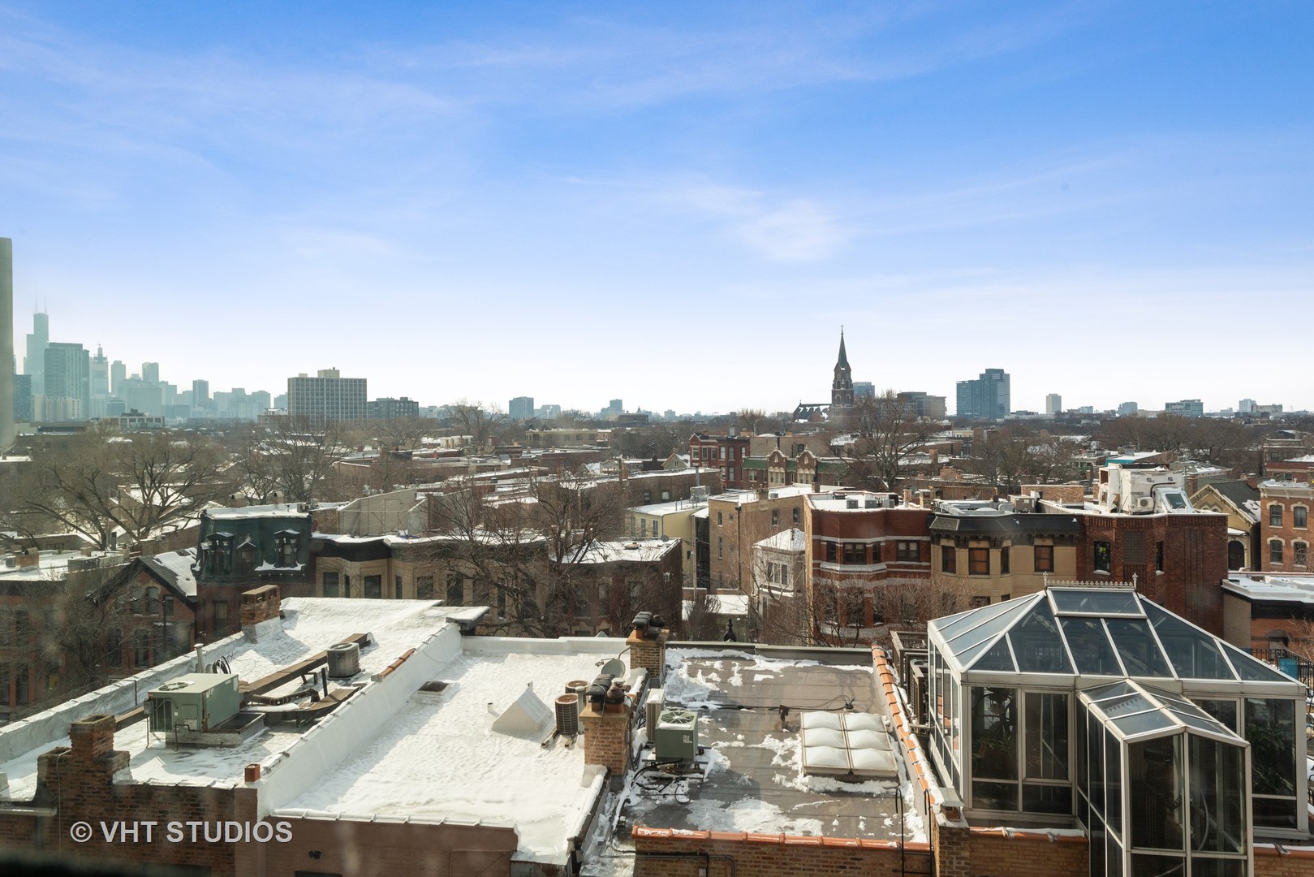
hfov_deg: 73.7
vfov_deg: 53.2
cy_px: 438
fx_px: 876
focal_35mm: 24
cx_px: 657
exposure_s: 1/400
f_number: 9
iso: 320
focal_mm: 24
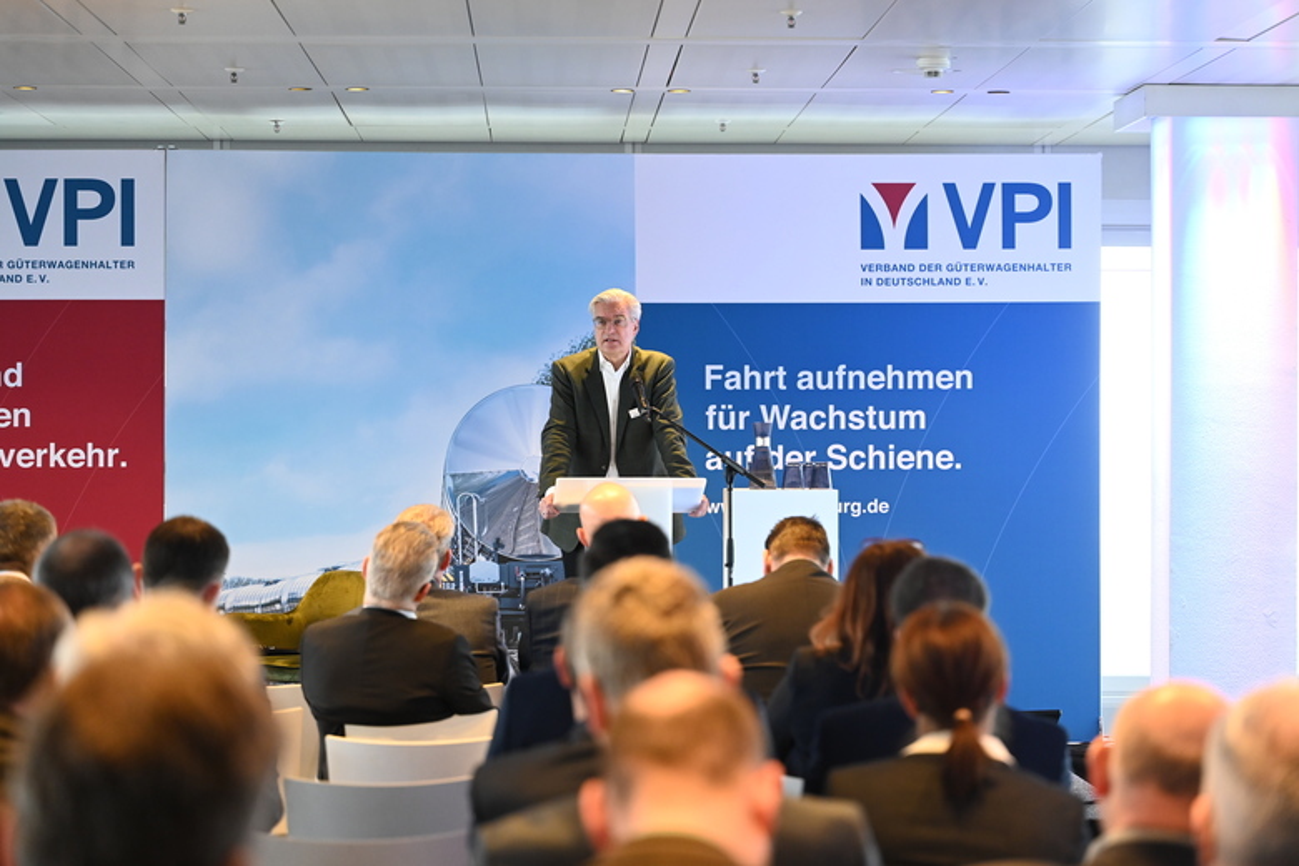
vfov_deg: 13.0
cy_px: 433
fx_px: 3788
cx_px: 650
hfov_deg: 19.5
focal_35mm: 105
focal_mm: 105
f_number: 3.5
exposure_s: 1/100
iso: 2500
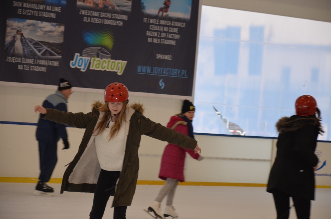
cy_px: 110
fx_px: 1445
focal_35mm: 158
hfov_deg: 13.1
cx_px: 166
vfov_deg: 8.7
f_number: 5.6
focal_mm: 105
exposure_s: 1/125
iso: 400
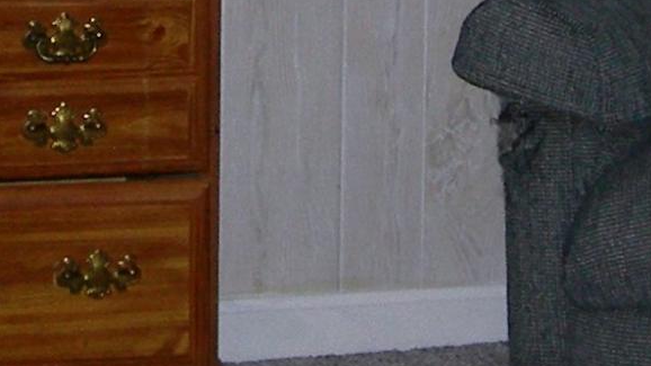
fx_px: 3711
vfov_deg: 5.6
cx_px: 191
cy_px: -253
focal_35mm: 215
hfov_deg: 10.0
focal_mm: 7.8
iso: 99
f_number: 2.8
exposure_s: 1/60.1
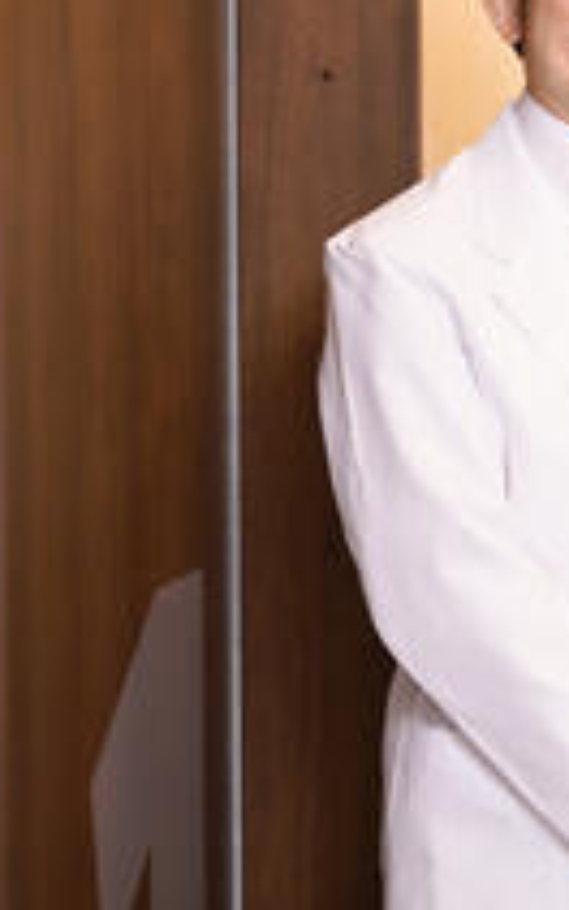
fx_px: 3595
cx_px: 1203
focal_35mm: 145
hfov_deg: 8.5
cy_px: 157
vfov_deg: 14.3
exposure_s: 1/125
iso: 400
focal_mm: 50
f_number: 1.3
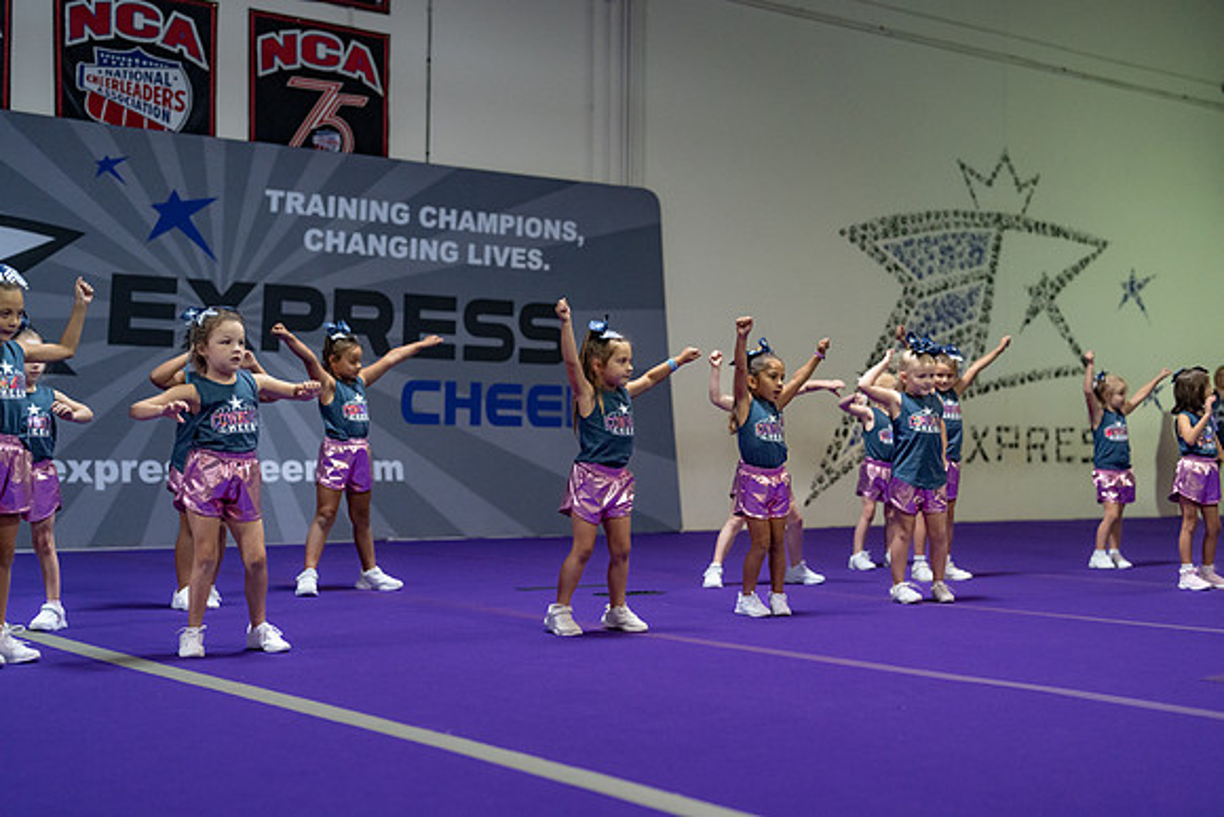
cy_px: 408
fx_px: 1700
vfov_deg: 27.0
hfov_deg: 39.6
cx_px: 612
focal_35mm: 50
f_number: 1.8
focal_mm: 50
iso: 3200
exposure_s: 1/1000
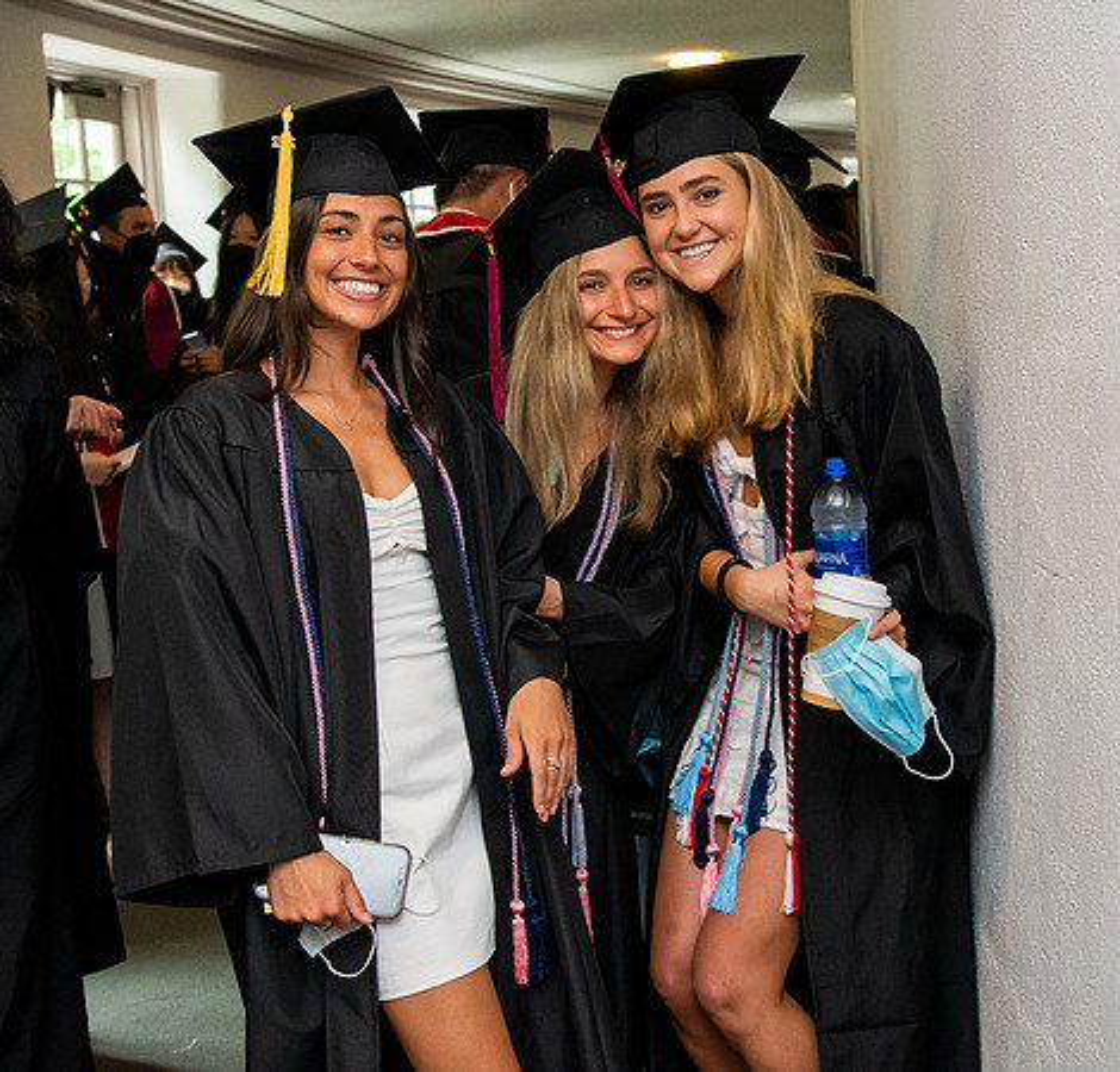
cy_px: 525
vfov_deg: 32.4
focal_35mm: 52
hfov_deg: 33.5
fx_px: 1846
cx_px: 721
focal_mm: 26
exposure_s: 1/160
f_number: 4
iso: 2500
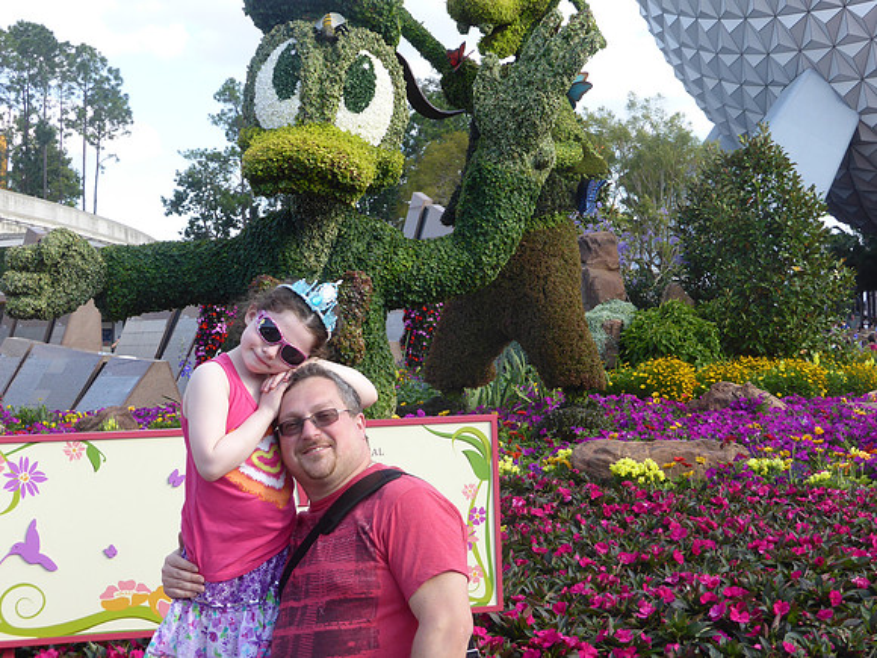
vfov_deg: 24.0
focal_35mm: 61
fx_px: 1545
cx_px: 438
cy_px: 329
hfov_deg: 31.7
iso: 100
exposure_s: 1/200
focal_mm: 10.3
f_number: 4.7
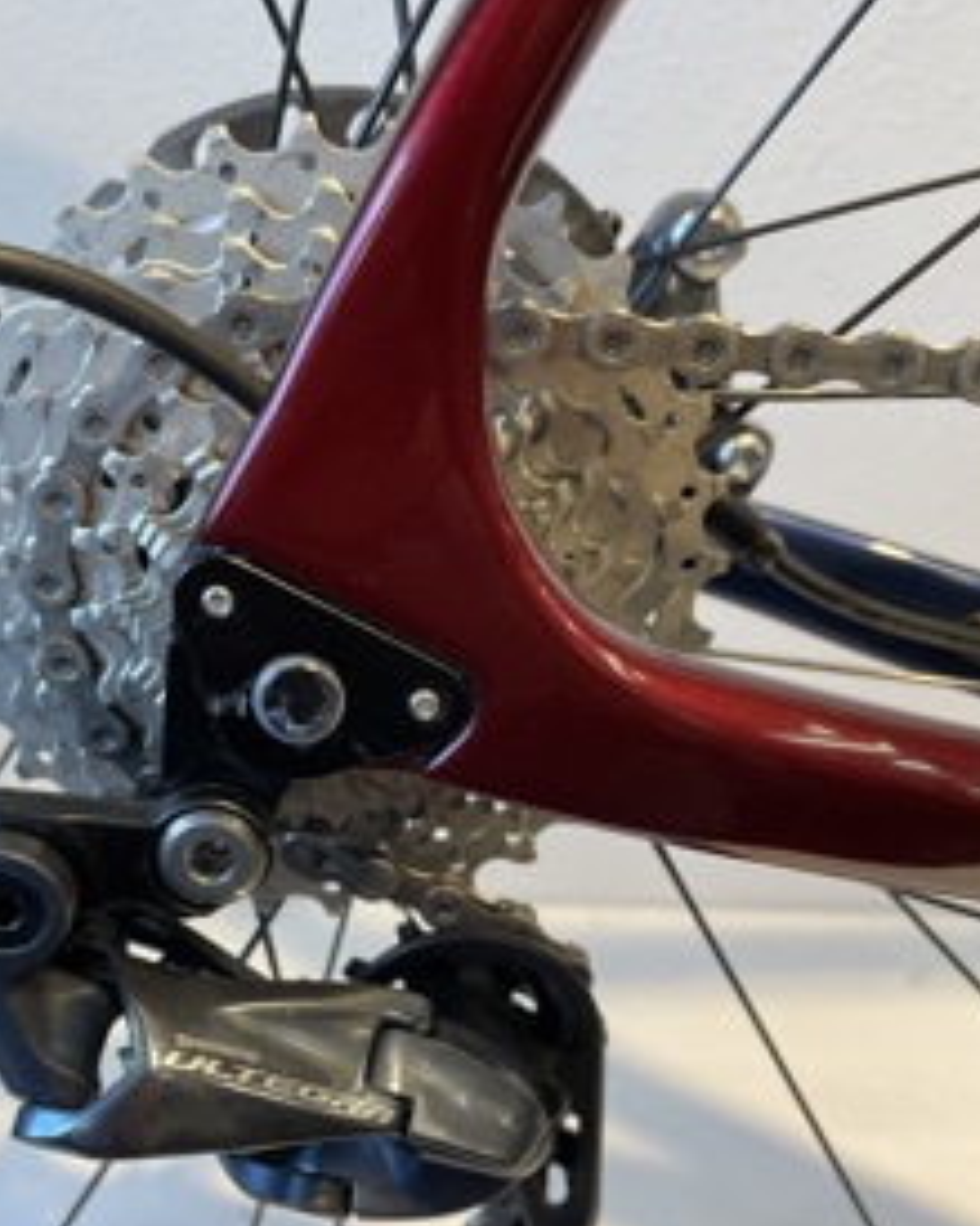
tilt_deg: -25.6
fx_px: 1342
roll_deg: -0.6
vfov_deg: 48.3
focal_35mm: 37
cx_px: 349
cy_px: 814
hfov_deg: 39.8
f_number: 1.6
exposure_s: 1/100
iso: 64
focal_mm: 4.2
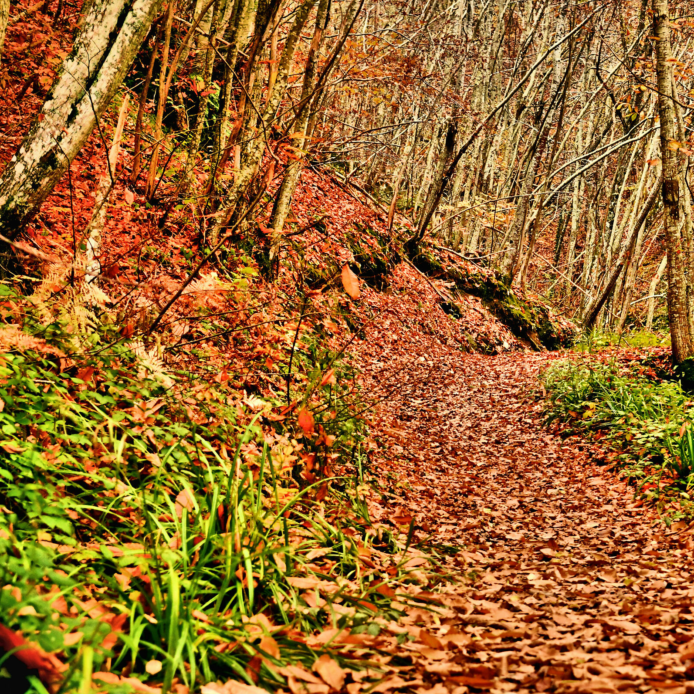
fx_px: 2178
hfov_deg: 18.0
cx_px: 483
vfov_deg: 18.1
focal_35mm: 96
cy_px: 346
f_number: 3.5
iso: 2000
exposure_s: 1/320
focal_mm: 50
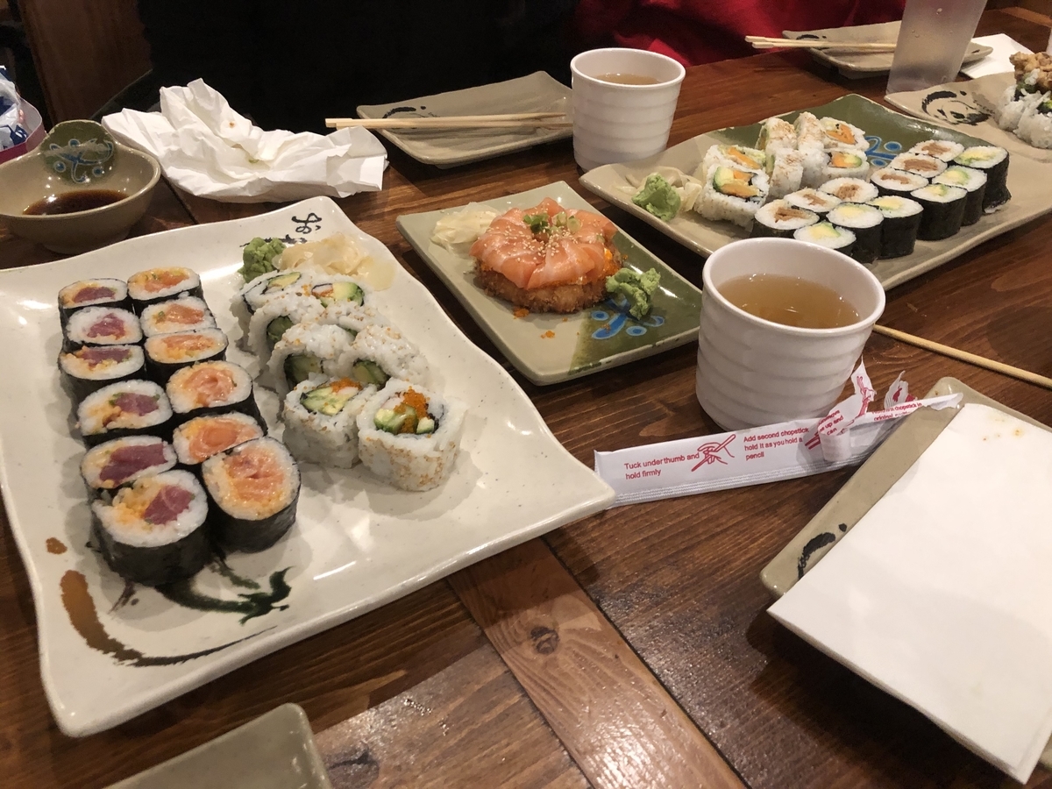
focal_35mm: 28
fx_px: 851
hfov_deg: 63.4
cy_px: 394
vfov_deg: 49.7
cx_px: 526
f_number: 1.8
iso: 100
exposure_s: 1/12
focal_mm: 3.99
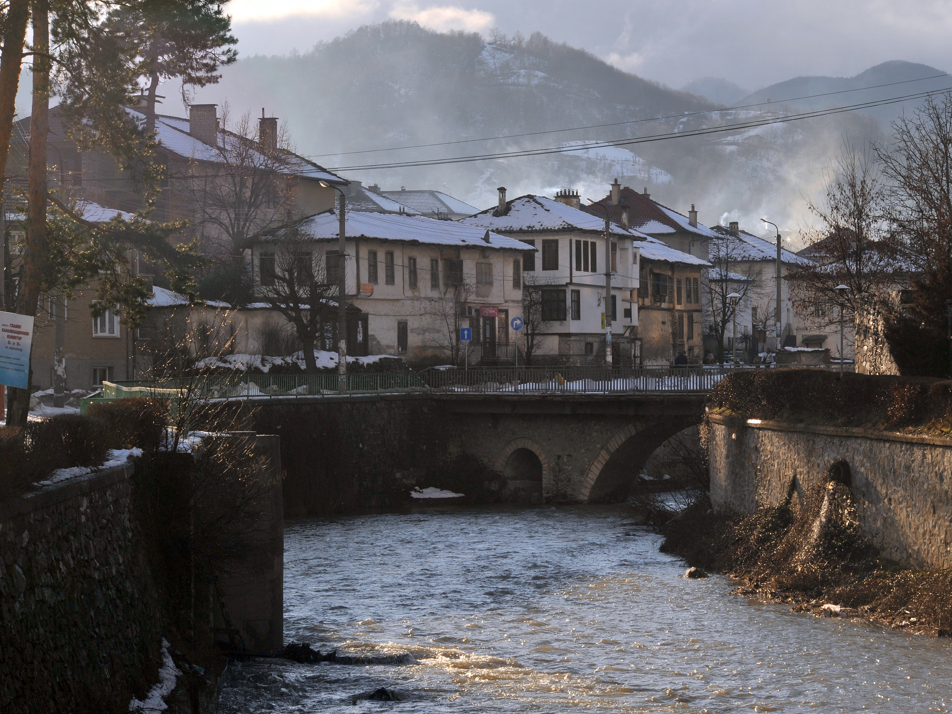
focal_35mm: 115
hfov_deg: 17.1
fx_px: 3163
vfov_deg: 12.9
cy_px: 359
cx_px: 531
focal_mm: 105
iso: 400
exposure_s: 1/640
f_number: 11
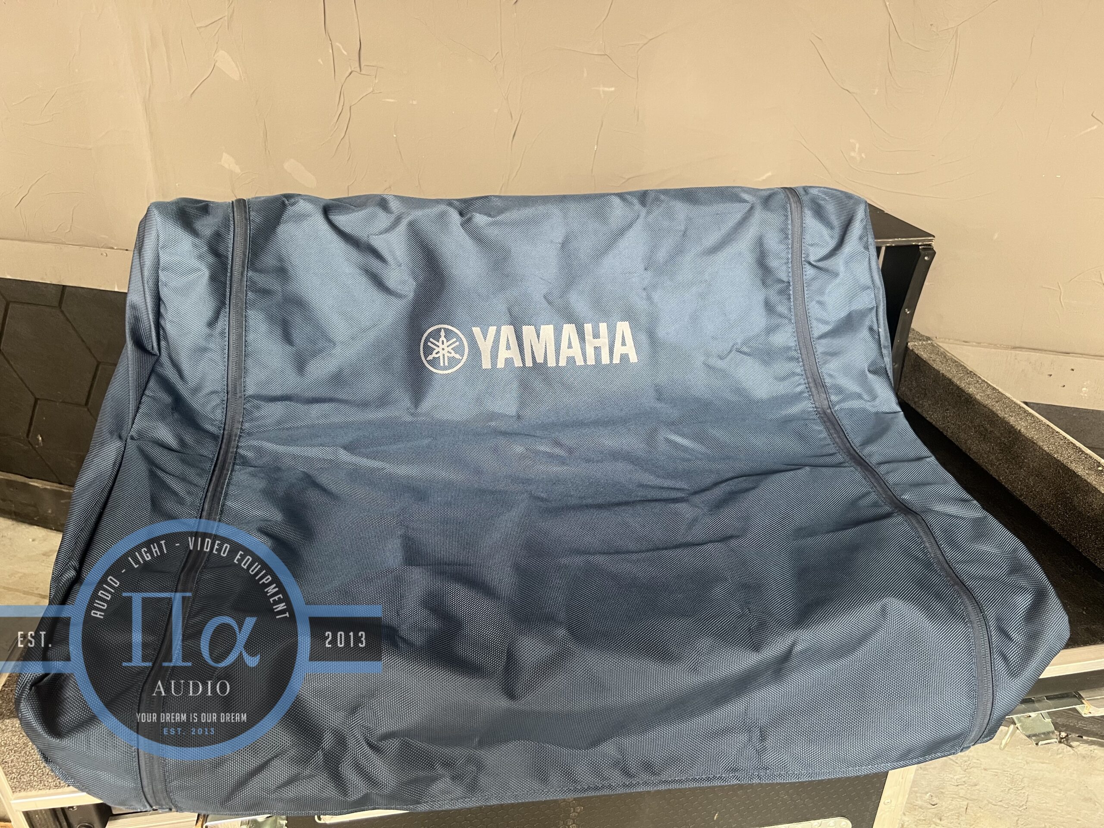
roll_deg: -0.5
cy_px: 414
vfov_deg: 53.1
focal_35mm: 26
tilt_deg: -28.0
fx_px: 829
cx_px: 552
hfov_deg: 67.3
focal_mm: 5.7
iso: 160
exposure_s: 1/60
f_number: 1.5
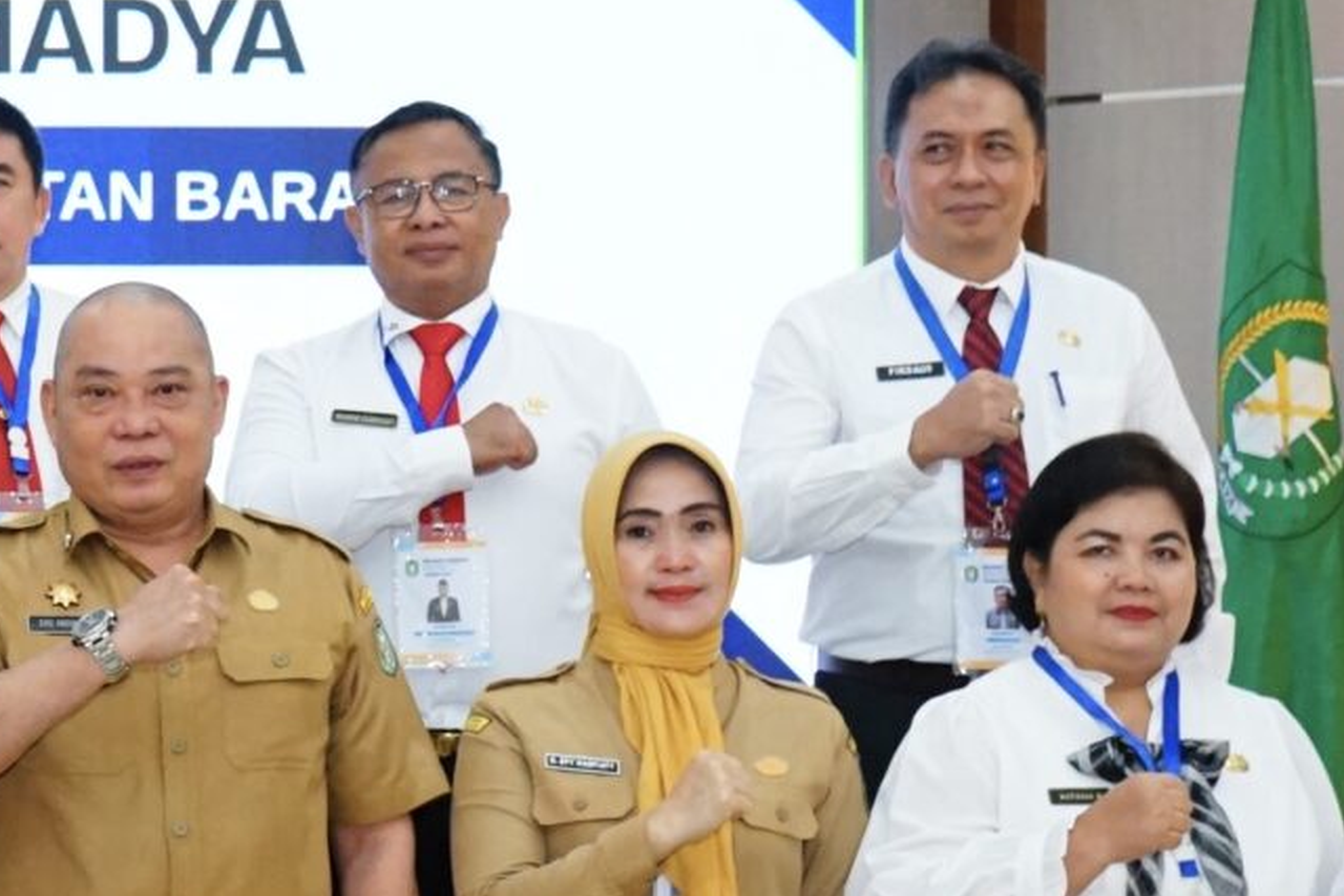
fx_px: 4929
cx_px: -435
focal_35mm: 132
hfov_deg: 14.8
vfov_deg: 10.4
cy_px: 463
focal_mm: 33
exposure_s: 1/200
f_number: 5.6
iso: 2500
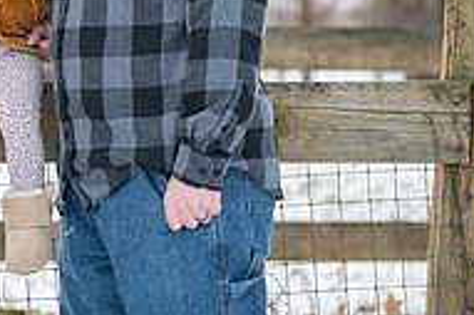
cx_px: -45
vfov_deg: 4.8
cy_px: -37
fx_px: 3789
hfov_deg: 7.1
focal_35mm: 288
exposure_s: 1/500
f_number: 3.5
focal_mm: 95
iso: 320
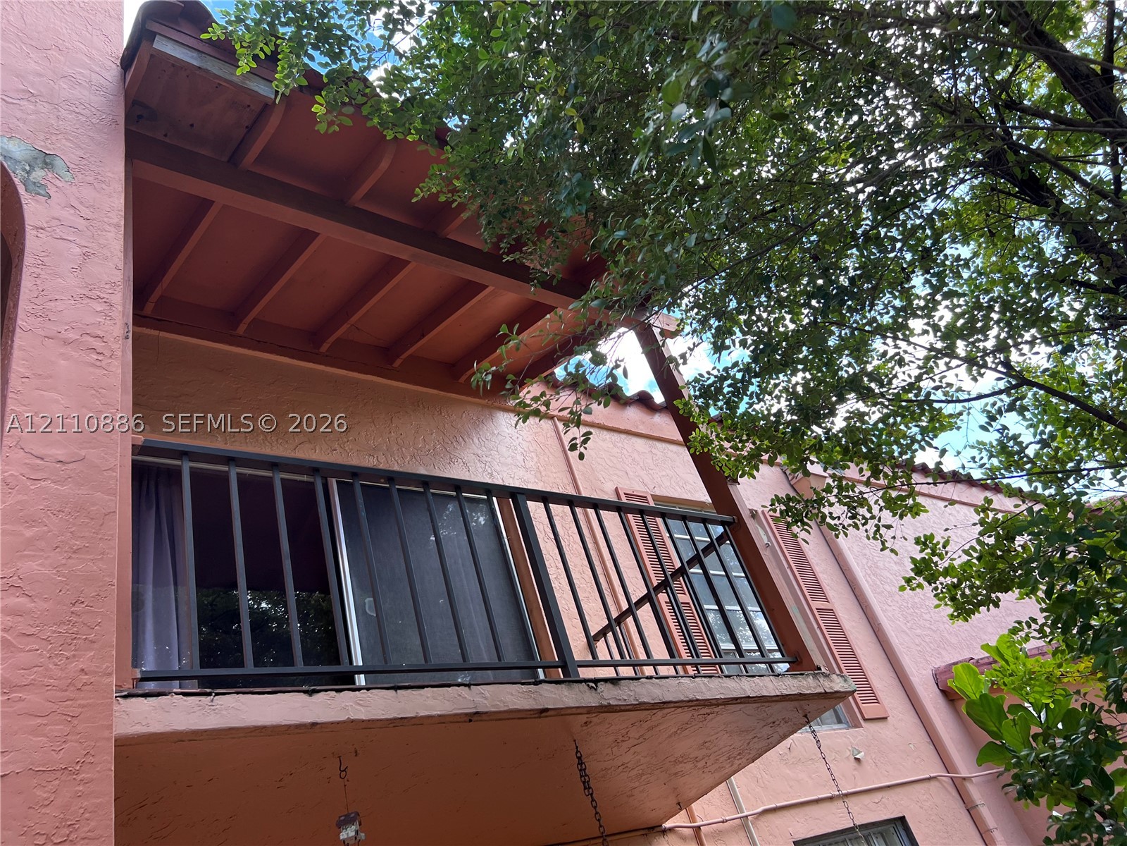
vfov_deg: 53.1
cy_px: 423
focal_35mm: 26
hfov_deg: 67.3
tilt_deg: +34.1
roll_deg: +18.6
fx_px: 846
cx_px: 564
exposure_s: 1/309
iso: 50
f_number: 1.5
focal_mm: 5.7
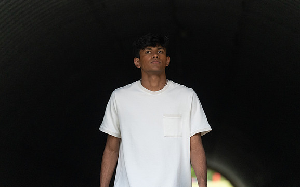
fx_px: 1324
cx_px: 150
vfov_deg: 8.1
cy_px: 87
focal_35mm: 162
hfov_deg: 12.9
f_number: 2.8
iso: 5000
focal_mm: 158
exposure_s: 1/1000
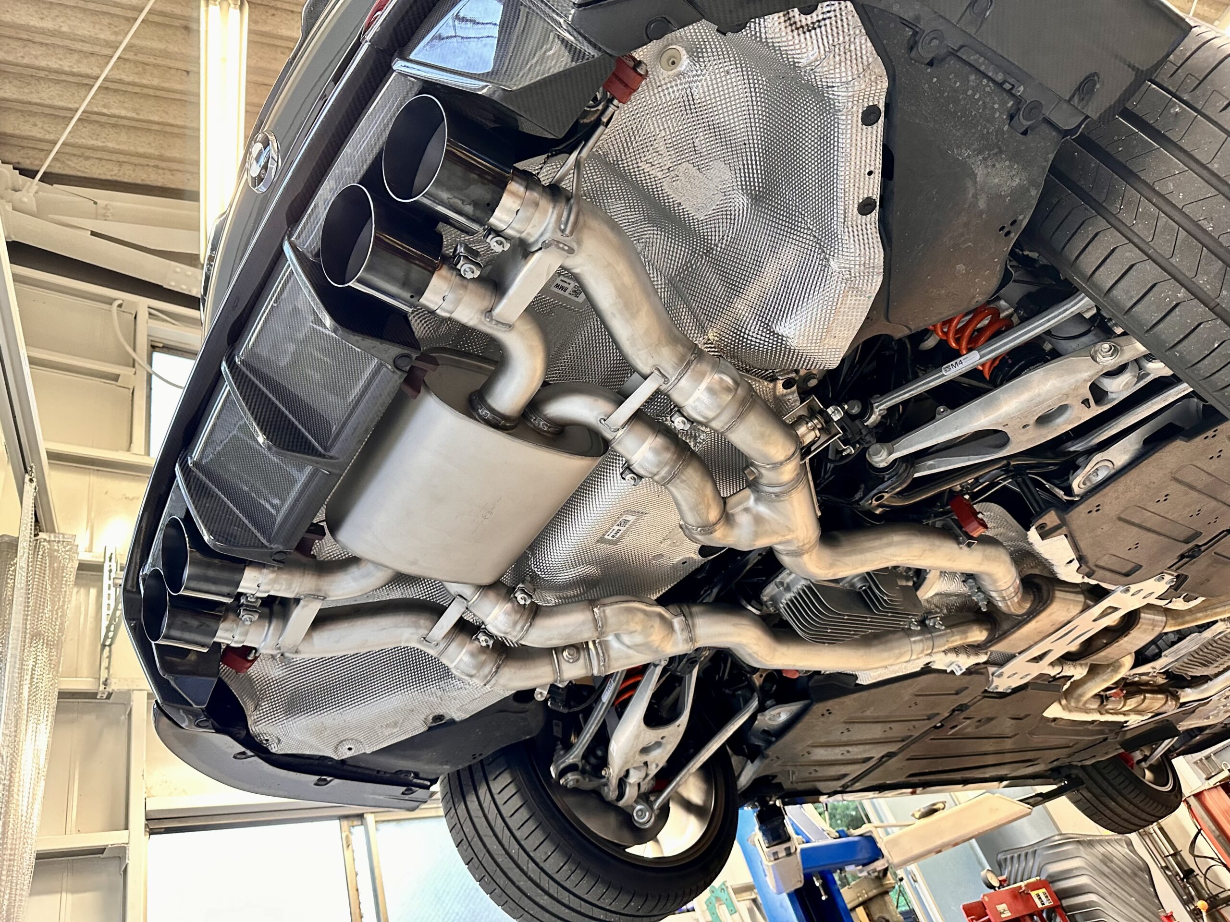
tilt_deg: +37.8
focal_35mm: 24
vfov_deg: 56.8
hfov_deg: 71.6
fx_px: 853
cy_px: 461
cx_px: 615
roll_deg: +22.3
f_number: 1.78
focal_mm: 6.86
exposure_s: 1/60
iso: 400
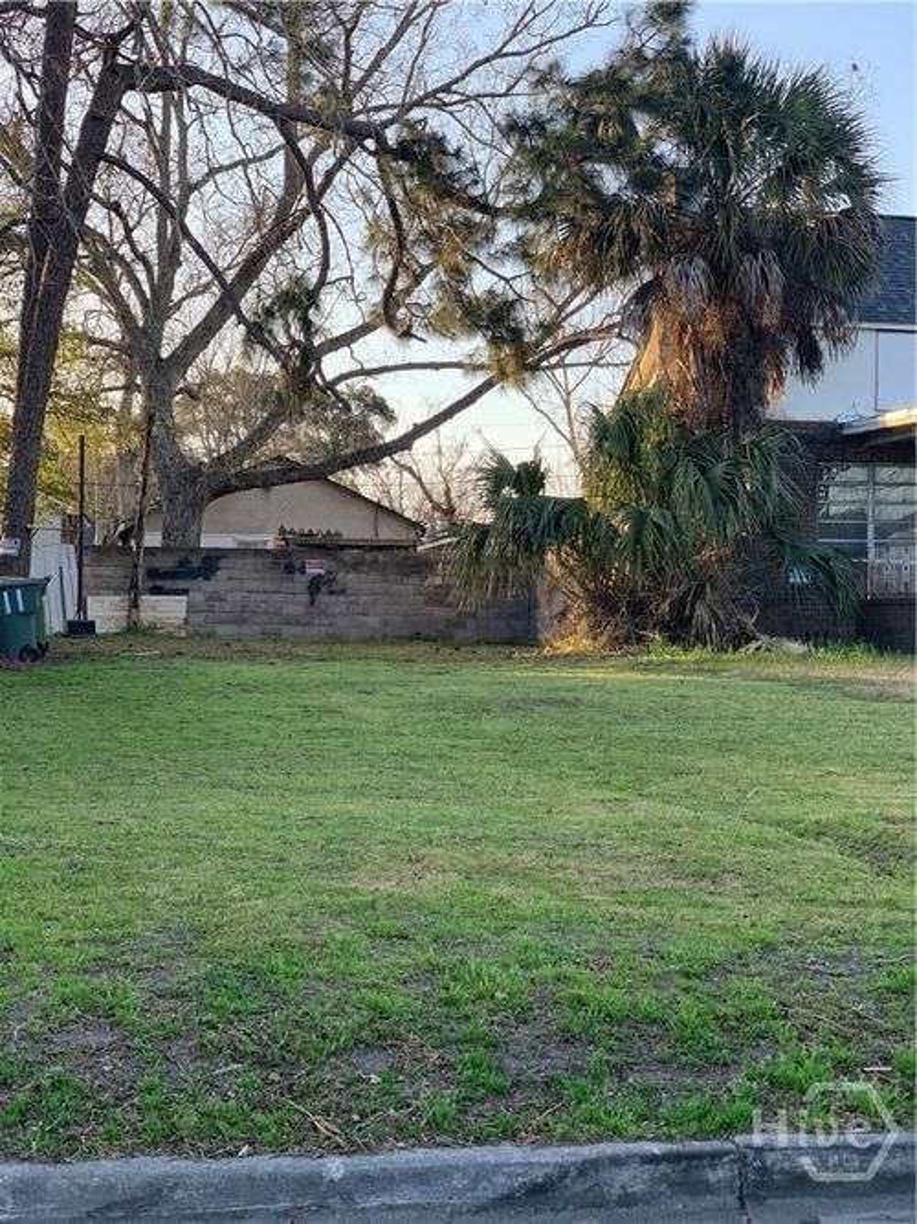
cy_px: 612
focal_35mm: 52
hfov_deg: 28.0
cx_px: 458
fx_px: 1837
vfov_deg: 36.8
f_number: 2.4
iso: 16
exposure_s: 1/121
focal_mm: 6
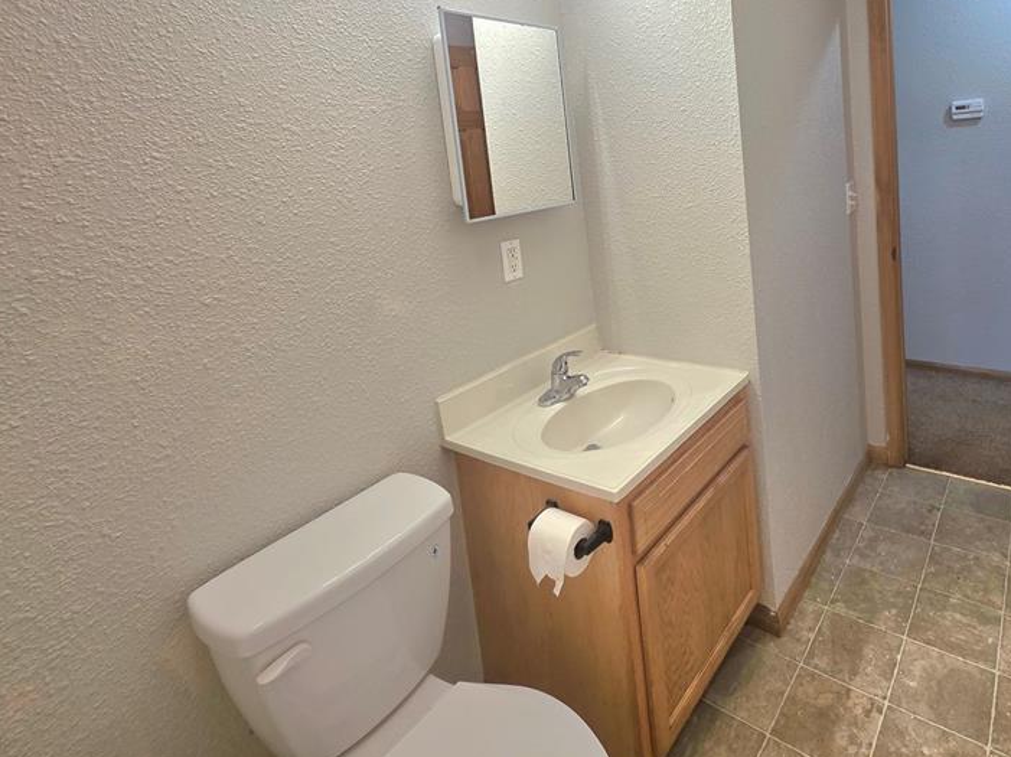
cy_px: 221
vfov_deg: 65.7
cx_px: 635
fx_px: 555
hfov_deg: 83.0
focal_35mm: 19
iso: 125
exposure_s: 1/120
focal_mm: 2.2
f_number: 1.9
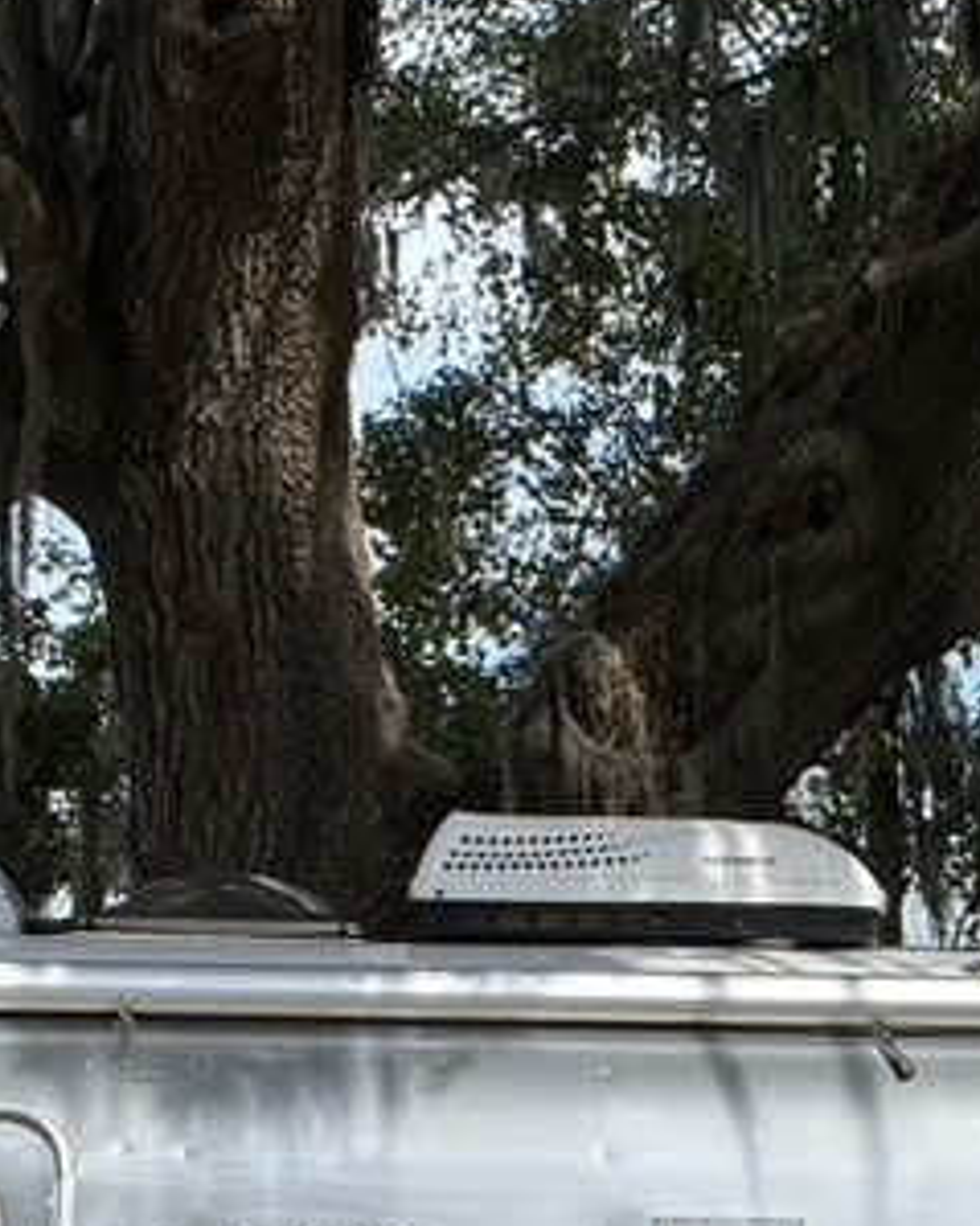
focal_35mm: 174
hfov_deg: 8.8
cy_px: 1185
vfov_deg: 11.0
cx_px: 906
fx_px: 6312
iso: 40
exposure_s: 1/1876
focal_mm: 5.96
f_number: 1.6
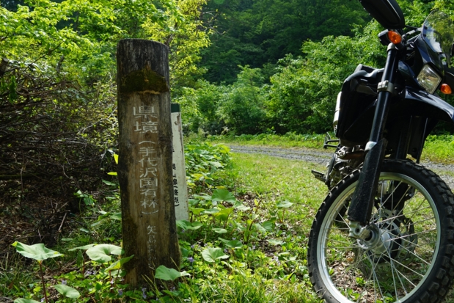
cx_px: 260
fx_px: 391
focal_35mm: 31
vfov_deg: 42.3
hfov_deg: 60.0
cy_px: 153
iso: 100
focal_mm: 24
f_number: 8
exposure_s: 1/80
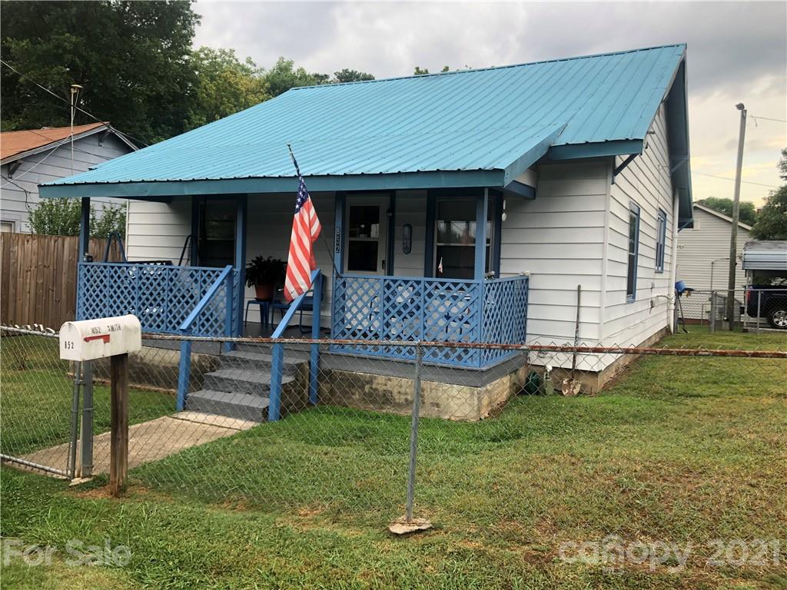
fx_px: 637
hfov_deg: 63.4
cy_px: 295
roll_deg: -2.5
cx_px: 394
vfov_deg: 49.7
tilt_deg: -3.1
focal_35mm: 28
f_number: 1.8
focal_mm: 3.99
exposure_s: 1/158
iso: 20
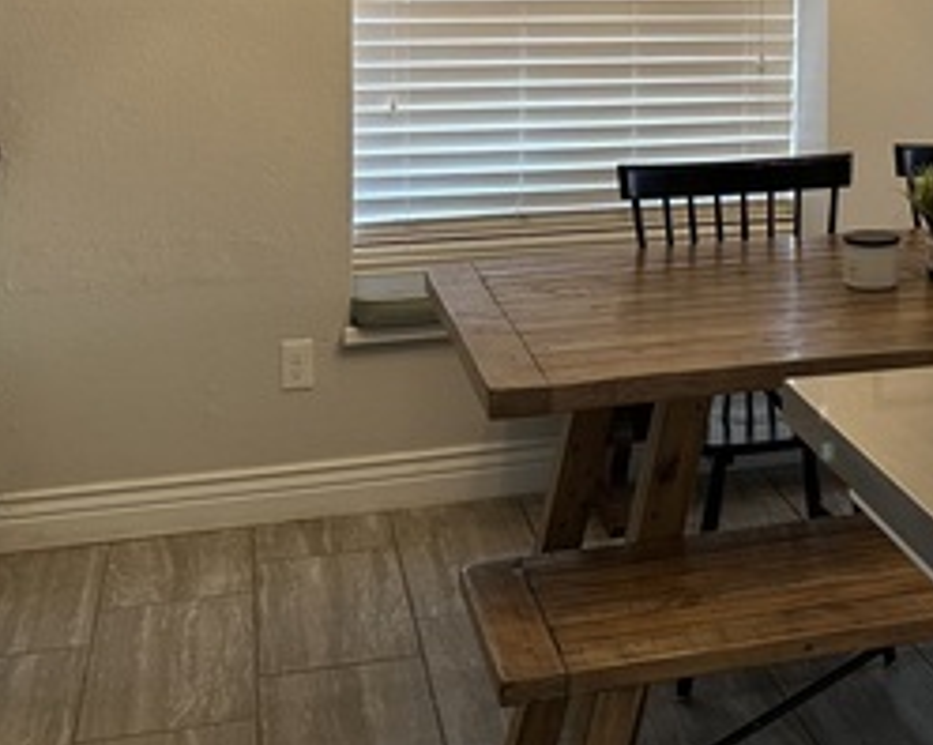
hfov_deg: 28.6
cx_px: 882
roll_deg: -1.3
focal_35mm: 63
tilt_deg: -3.1
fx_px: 1738
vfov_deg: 23.0
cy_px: -41
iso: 160
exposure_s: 1/60
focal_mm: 6.86
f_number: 1.78
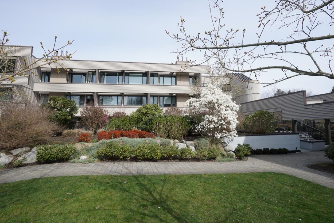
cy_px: 112
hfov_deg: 96.7
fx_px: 148
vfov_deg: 73.8
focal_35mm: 16
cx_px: 167
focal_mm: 16
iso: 320
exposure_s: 1/250
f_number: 11
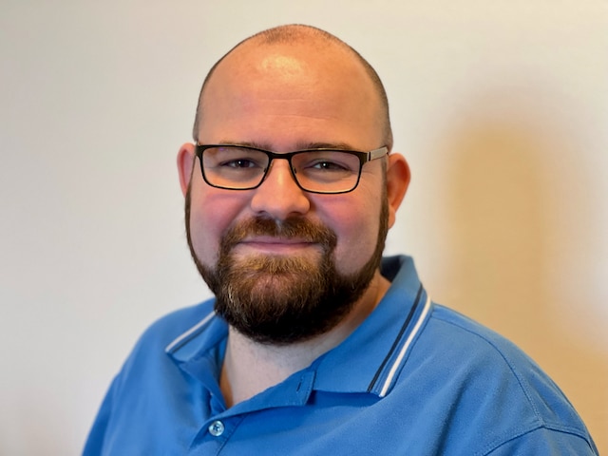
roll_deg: +0.3
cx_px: 304
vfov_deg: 19.1
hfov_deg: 25.3
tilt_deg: -1.7
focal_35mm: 77
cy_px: 228
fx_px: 1352
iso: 200
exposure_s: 1/33
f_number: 2.8
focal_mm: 9
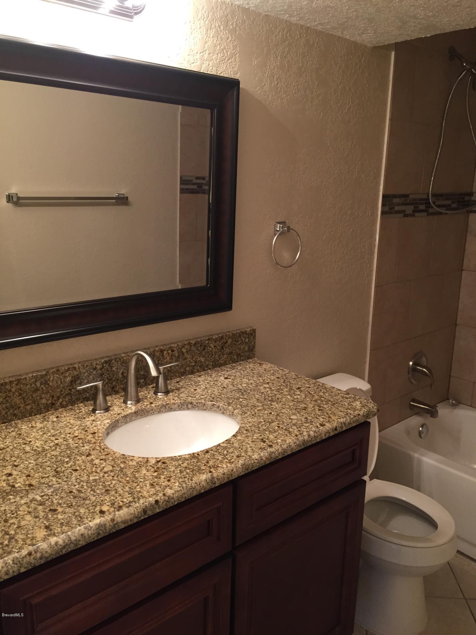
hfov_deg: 48.2
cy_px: 318
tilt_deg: -14.1
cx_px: 238
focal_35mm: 29
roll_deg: -0.6
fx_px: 532
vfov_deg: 61.7
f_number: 2.2
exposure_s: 1/30
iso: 125
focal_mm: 4.15
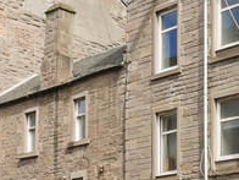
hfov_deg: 23.1
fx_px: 504
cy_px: 38
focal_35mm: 73
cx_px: 327
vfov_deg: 20.0
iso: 200
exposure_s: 1/320
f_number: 7.1
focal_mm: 7
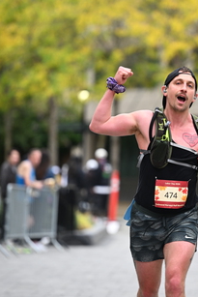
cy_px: 139
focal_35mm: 296
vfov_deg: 7.0
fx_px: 2439
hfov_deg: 4.6
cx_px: 174
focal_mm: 165
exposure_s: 1/2000
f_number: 2.8
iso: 640
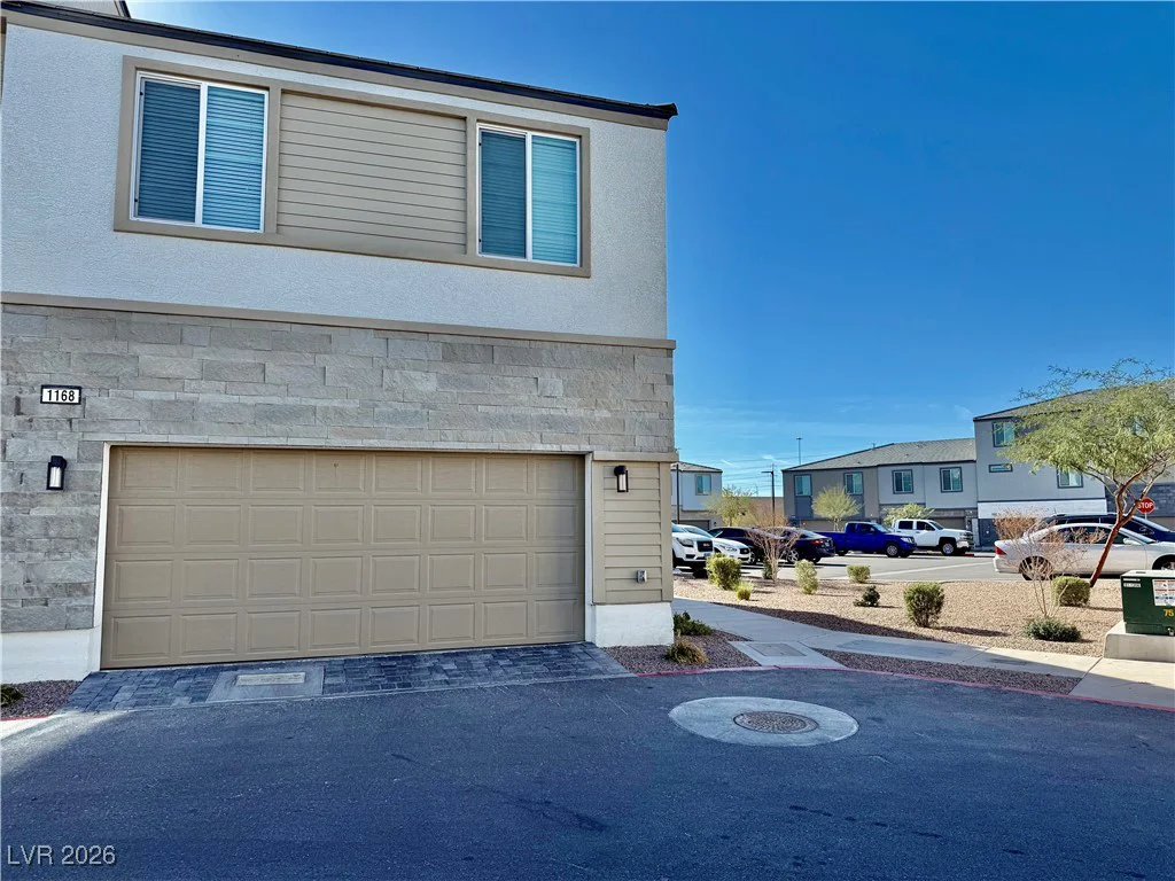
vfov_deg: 56.8
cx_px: 588
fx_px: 815
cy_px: 440
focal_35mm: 24
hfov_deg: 71.6
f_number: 1.78
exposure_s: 1/3021
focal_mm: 6.76
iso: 80
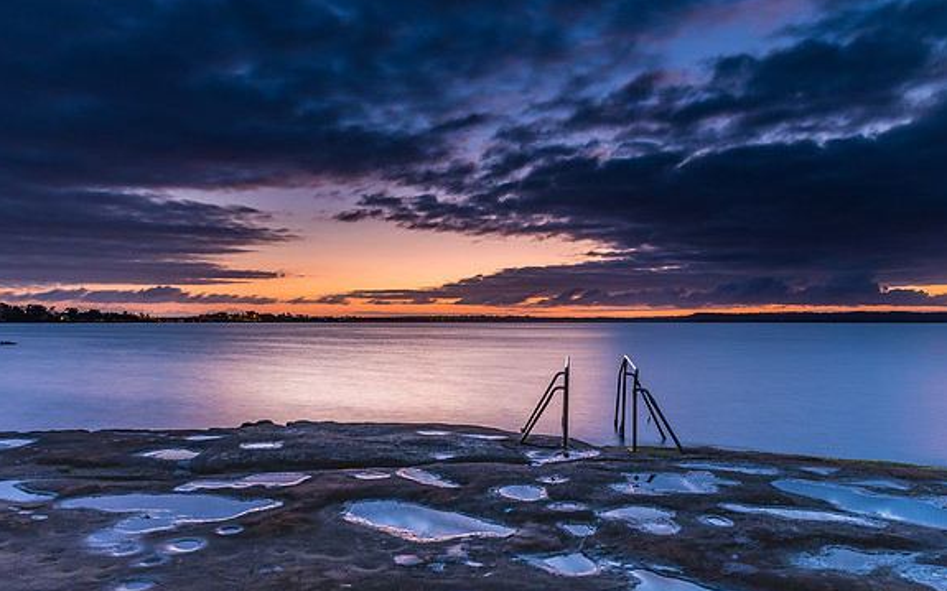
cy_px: 277
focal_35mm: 25
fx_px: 645
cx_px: 473
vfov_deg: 49.2
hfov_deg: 72.6
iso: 100
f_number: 9
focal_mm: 16
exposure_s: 13
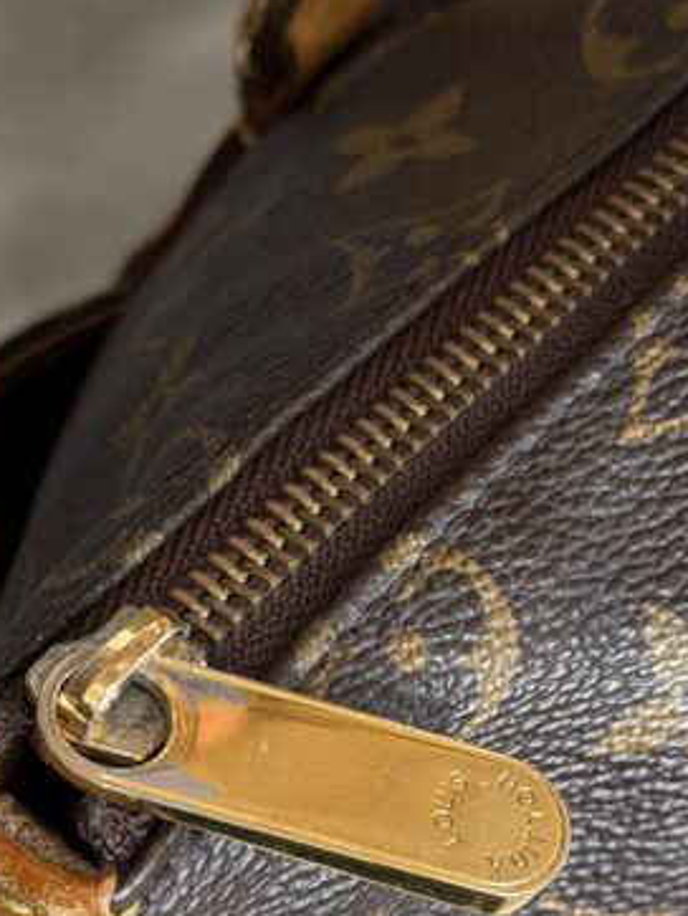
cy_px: 640
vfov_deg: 18.5
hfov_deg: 14.0
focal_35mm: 106
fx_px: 2806
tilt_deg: -57.4
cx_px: 238
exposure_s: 1/60
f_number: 1.78
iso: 64
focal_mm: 6.76
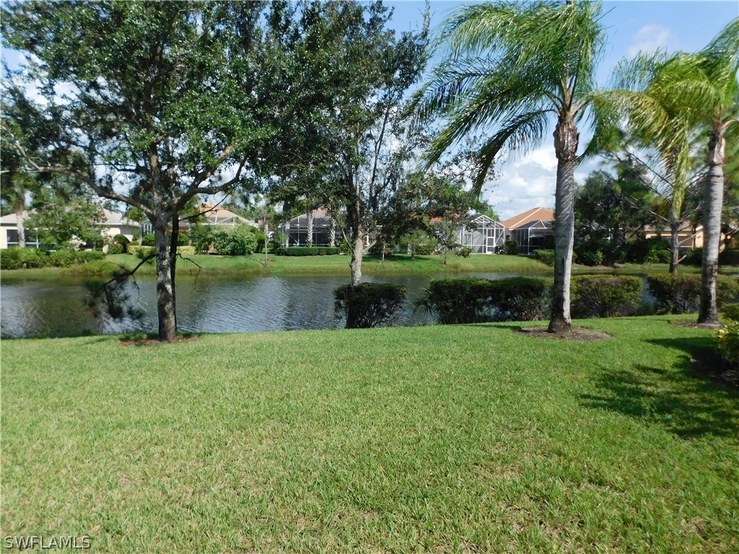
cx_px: 370
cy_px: 277
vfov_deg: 58.9
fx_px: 491
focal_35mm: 23
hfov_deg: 73.9
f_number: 6
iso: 125
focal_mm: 4
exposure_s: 1/400
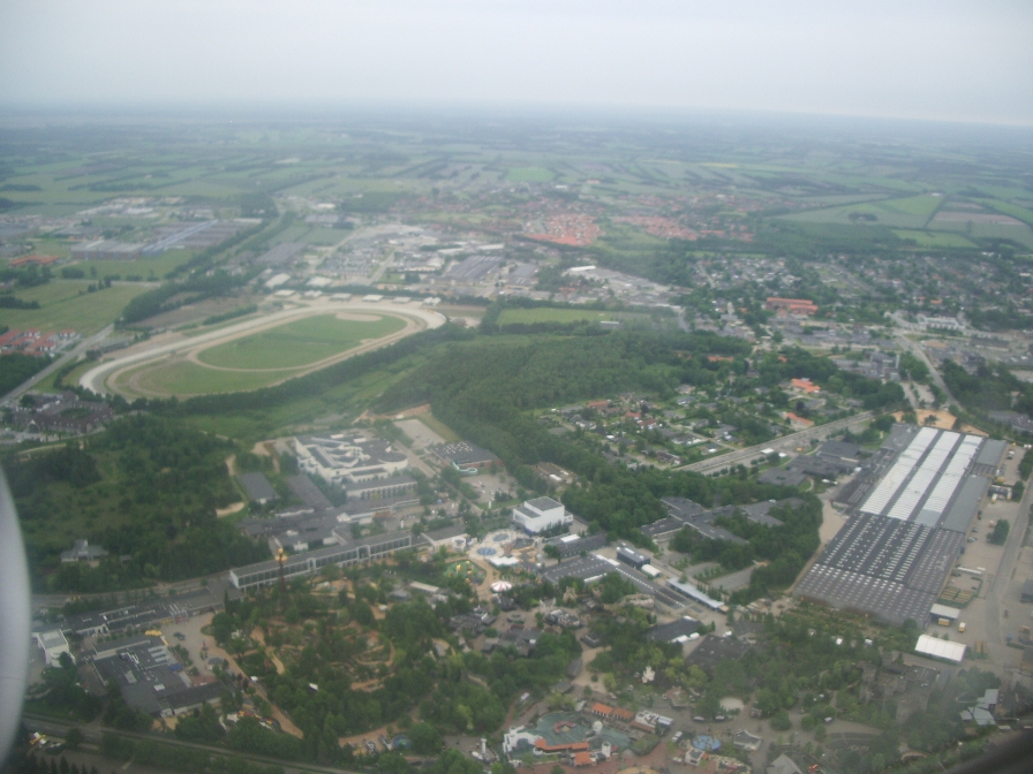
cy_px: 387
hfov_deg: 52.6
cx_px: 516
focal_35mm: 35
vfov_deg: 40.7
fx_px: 1044
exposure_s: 1/50
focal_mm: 5.8
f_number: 2.6
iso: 100
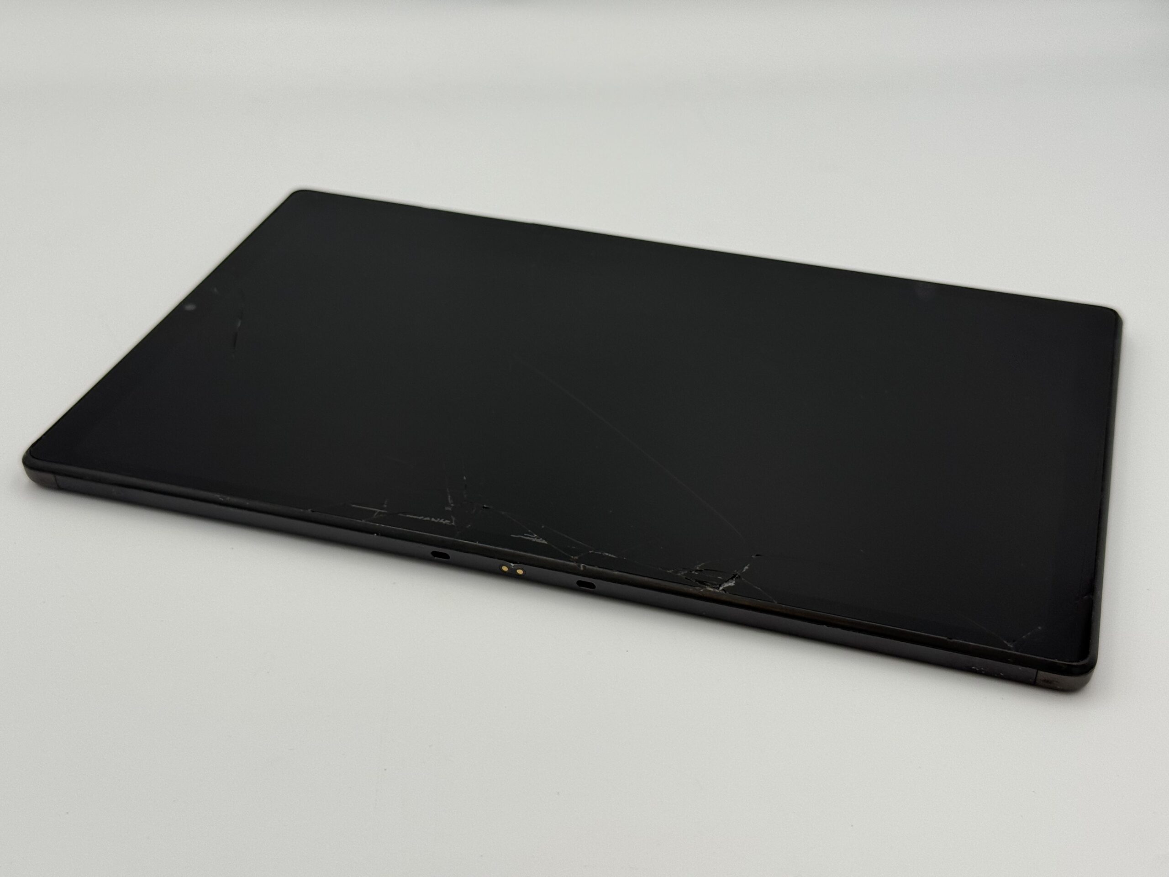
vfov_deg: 30.3
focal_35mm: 48
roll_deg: +0.1
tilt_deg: -33.3
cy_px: 438
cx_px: 584
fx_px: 1621
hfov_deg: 39.7
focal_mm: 6.76
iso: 64
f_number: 1.78
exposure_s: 1/762
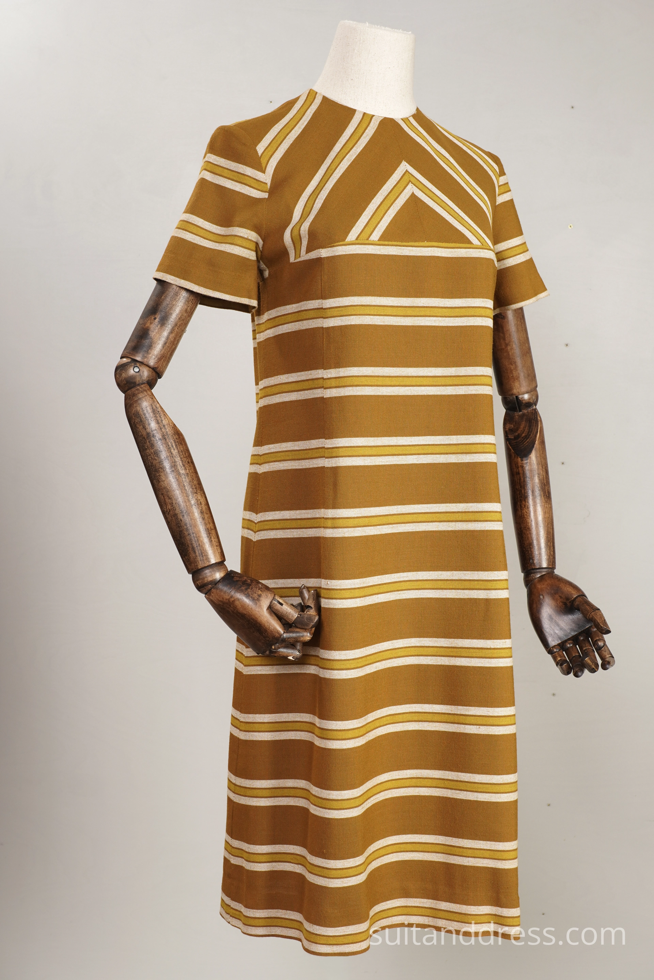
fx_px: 1308
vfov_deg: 41.1
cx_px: 327
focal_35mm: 48
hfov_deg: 28.1
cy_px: 490
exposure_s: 1/8
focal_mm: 32
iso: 200
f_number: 7.1
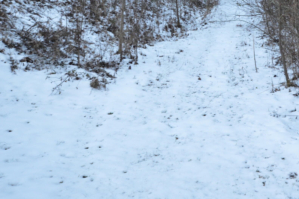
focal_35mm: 57
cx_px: 281
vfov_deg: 23.3
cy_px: 36
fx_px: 473
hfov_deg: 32.9
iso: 400
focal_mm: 20
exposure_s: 1/125
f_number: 5.6
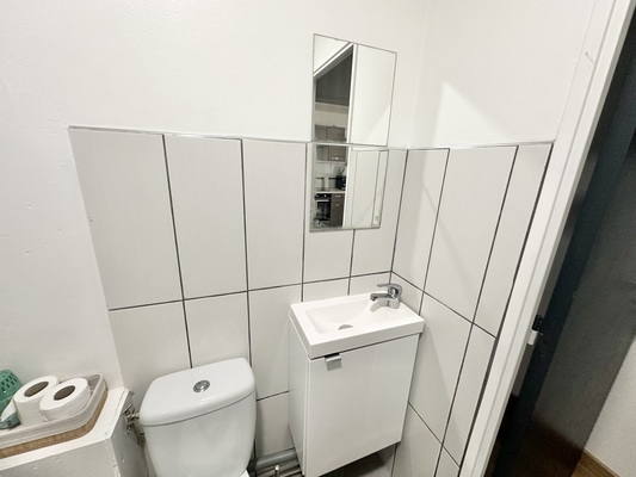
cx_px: 318
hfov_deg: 102.1
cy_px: 238
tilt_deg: -16.0
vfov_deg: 85.7
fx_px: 257
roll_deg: -3.1
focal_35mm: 14
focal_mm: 2.22
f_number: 2.2
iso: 160
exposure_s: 1/50
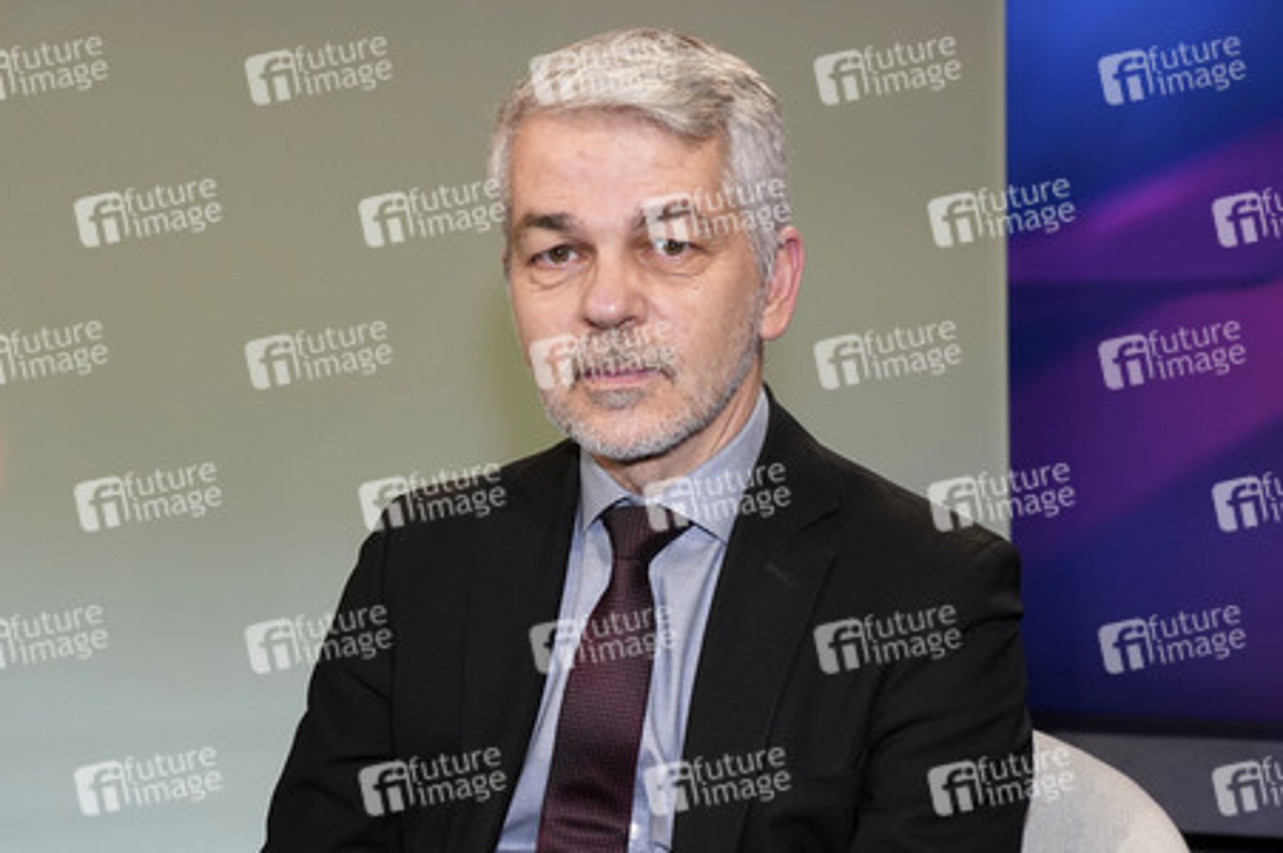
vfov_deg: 34.2
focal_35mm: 39
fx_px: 1389
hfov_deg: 49.6
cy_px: 426
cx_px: 642
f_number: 5.6
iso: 1600
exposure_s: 1/125
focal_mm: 39
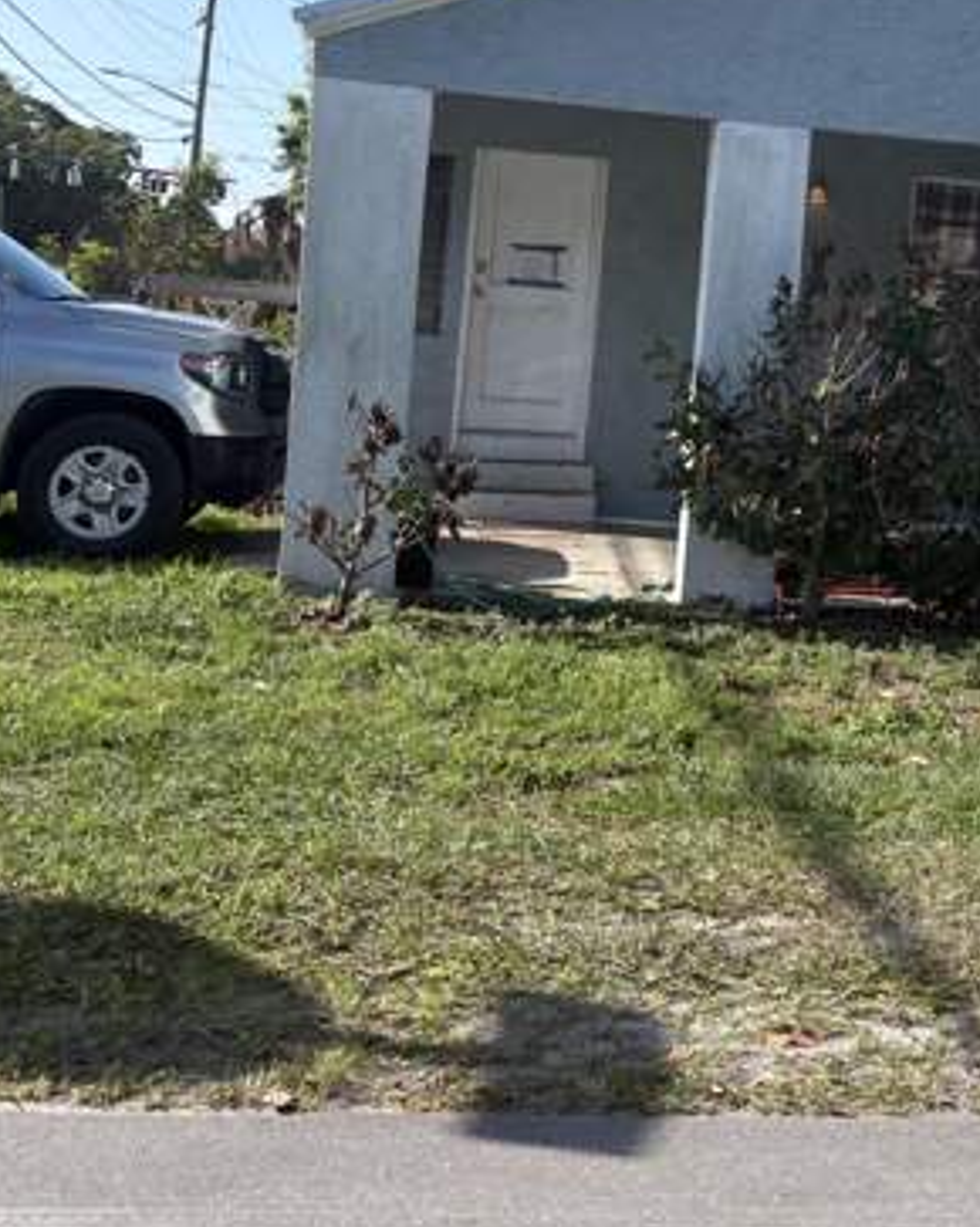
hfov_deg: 26.0
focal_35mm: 56
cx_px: 936
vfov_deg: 32.7
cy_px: 260
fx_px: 2032
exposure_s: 1/2538
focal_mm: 5.96
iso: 50
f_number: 1.6
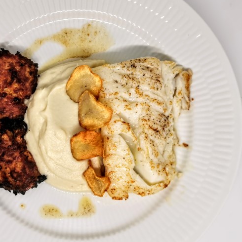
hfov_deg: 32.6
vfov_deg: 32.8
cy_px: 119
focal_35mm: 52
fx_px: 411
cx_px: 86
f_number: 1.6
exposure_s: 1/120
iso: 80
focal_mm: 5.56
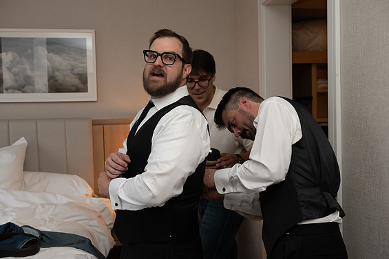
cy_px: 132
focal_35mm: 39
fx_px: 421
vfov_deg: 34.2
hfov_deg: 49.5
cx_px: 191
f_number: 4
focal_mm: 38
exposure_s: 1/200
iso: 800
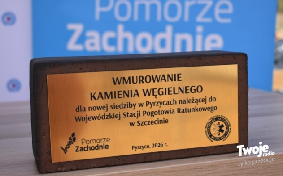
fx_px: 478
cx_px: 142
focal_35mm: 62
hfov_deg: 33.0
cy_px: 82
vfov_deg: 20.9
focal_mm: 40
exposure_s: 1/1250
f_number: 5.6
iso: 400
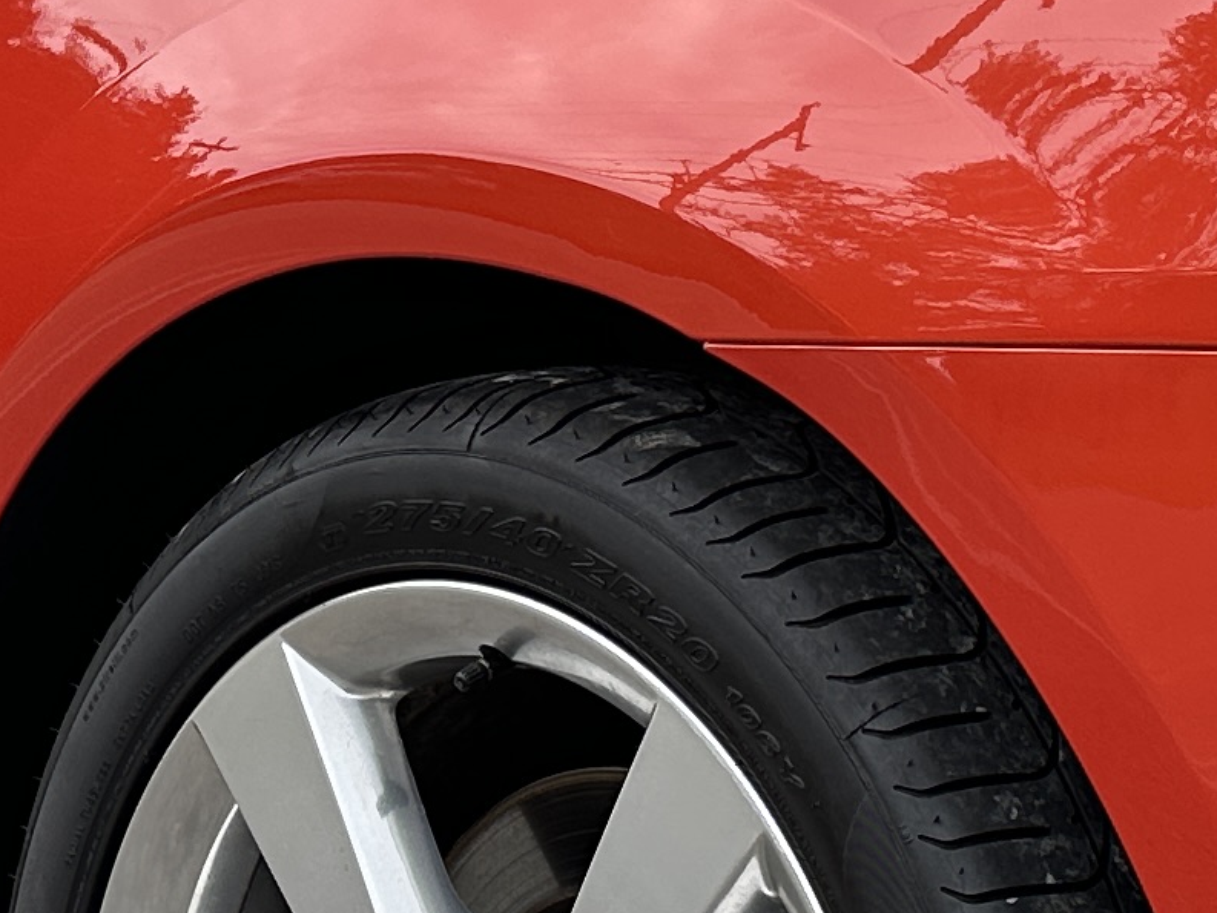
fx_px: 4290
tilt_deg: -3.7
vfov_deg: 12.1
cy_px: 298
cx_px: 952
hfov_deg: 16.0
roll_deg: -2.7
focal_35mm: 122
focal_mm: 6.86
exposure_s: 1/630
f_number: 1.78
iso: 80
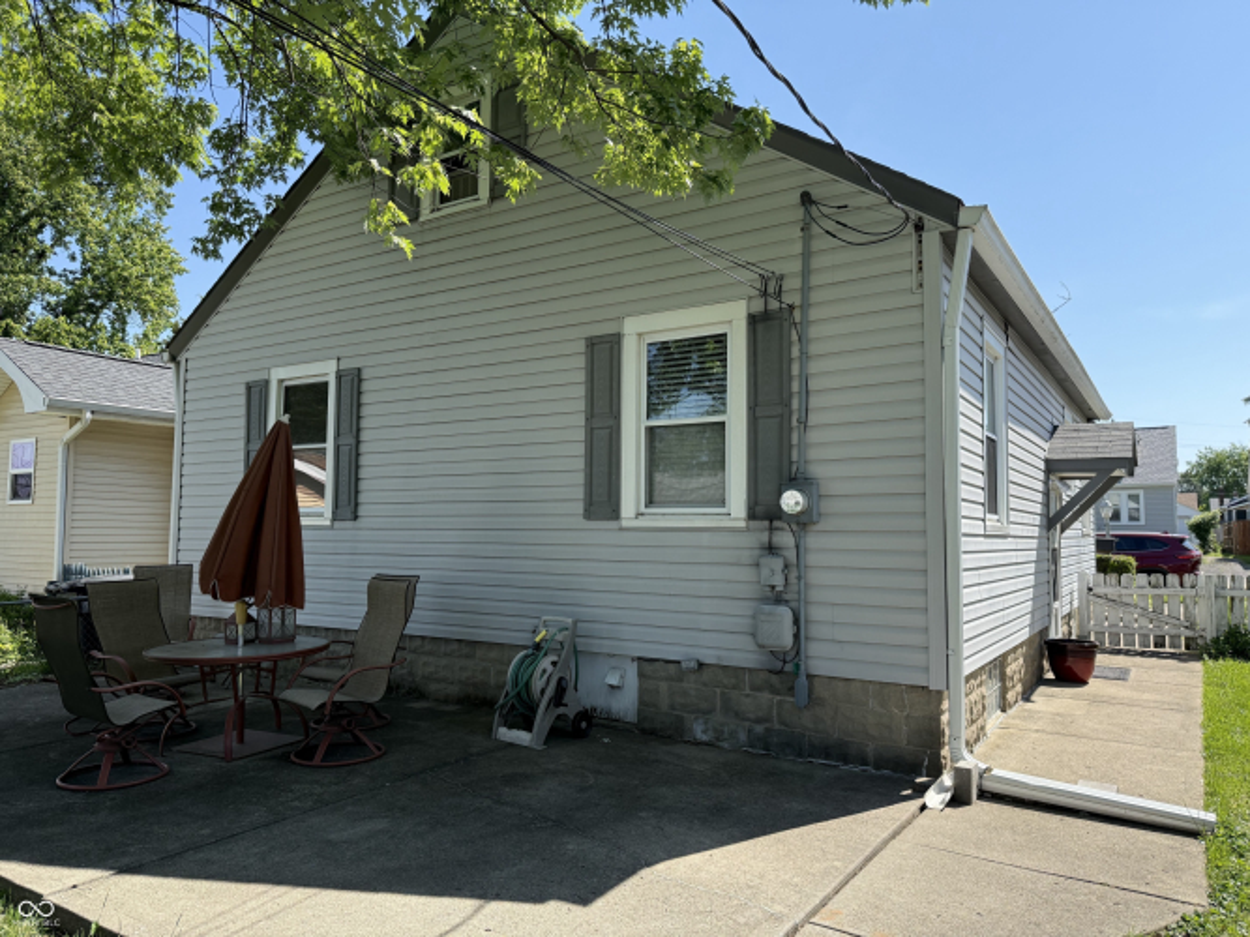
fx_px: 866
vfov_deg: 56.8
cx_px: 625
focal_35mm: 24
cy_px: 468
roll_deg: -0.4
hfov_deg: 71.6
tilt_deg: +4.2
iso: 100
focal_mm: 6.76
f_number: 1.78
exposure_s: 1/2525
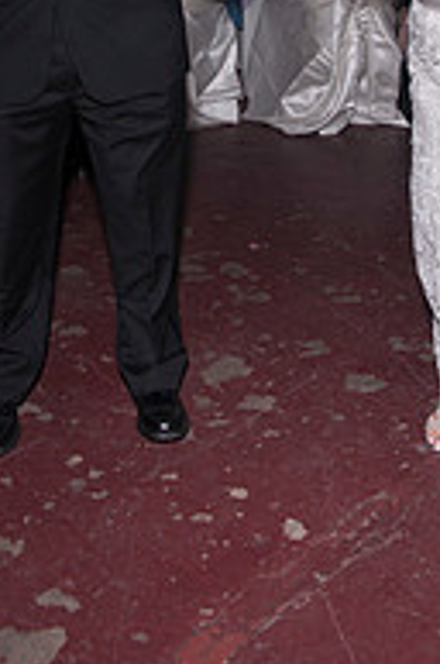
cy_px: -17
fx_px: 1417
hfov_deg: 17.6
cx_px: 266
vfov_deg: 25.0
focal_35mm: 77
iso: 400
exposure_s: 1/60
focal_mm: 22
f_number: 5.6
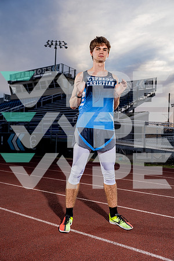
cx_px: 87
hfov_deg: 38.9
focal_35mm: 34
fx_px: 246
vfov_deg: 55.8
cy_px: 130
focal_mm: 34
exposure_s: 1/250
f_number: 4
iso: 100
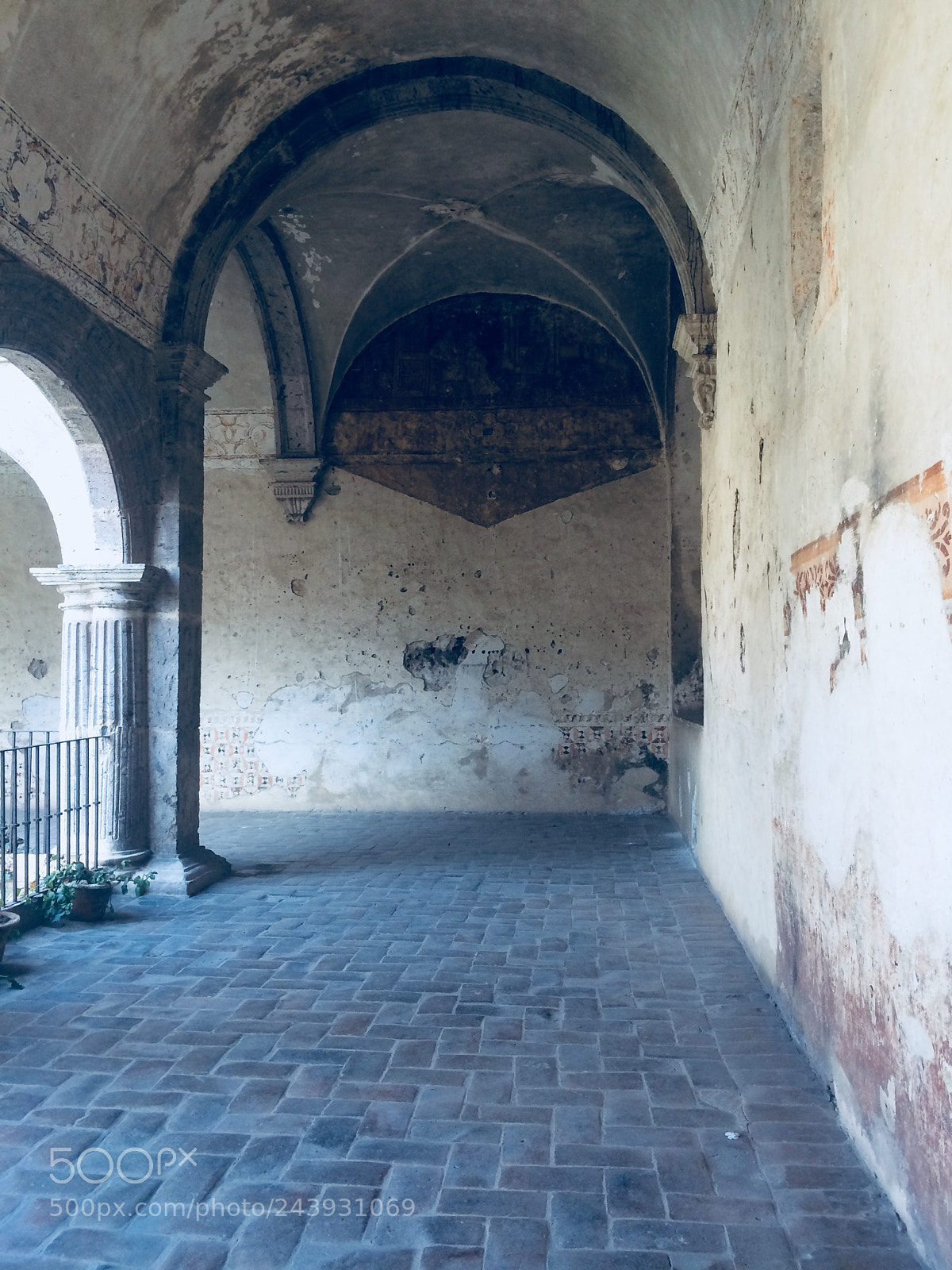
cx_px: 476
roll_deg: -0.9
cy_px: 635
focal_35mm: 29
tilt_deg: +1.9
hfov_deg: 48.2
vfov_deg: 61.7
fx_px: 1063
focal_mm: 4.15
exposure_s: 1/30
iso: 32
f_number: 2.2
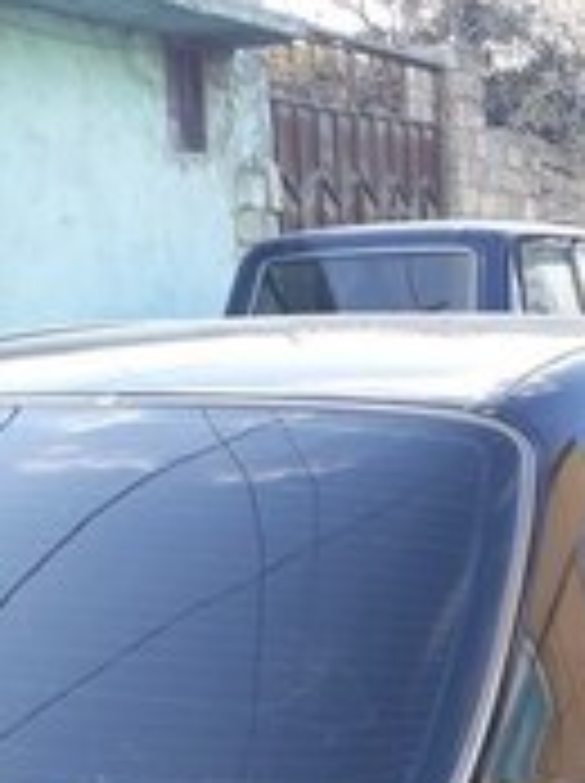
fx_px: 1739
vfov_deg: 23.2
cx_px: 616
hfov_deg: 18.5
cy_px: 950
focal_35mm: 77
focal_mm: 3.71
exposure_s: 1/117
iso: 40
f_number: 1.7
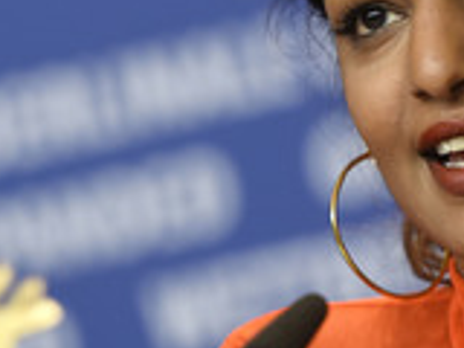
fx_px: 9549
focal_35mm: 712
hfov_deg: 2.8
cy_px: 96
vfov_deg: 2.1
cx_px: 236
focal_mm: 175
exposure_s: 1/320
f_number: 3.2
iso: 640
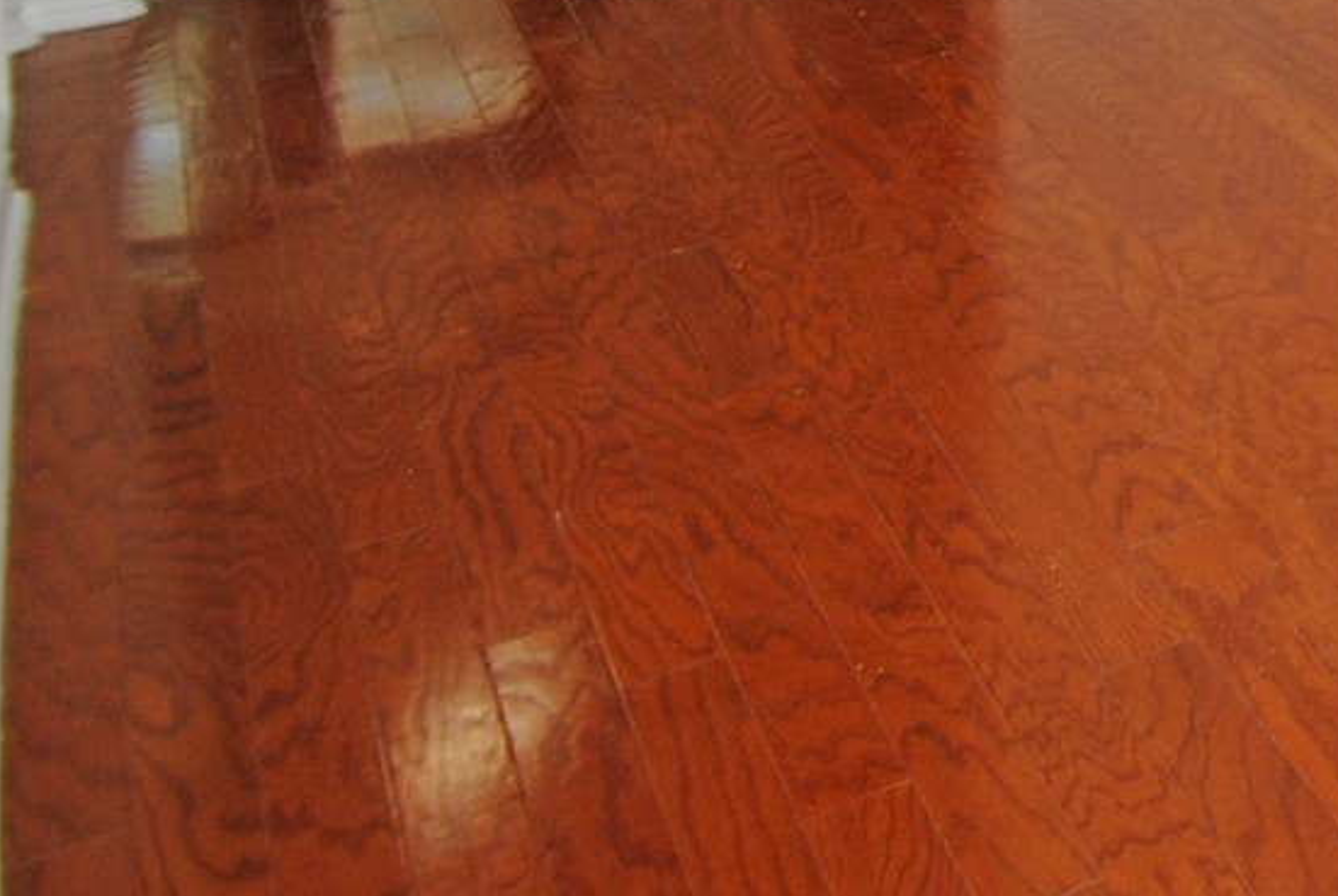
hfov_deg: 20.9
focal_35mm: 59
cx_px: 2488
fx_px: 2196
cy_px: -743
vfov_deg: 18.0
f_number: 4
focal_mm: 10
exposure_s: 1/60
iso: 200
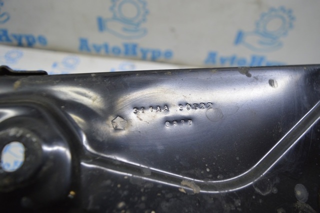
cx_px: 160
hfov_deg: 67.4
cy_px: 106
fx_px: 240
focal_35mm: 27
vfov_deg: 47.8
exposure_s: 1/60
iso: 560
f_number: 4
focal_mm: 18
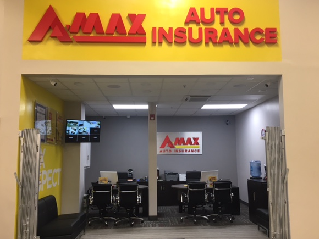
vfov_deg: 44.2
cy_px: 124
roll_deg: +0.6
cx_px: 166
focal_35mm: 32
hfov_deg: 56.8
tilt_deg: +7.5
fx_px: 295
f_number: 2.2
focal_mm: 4.15
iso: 50
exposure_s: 1/30
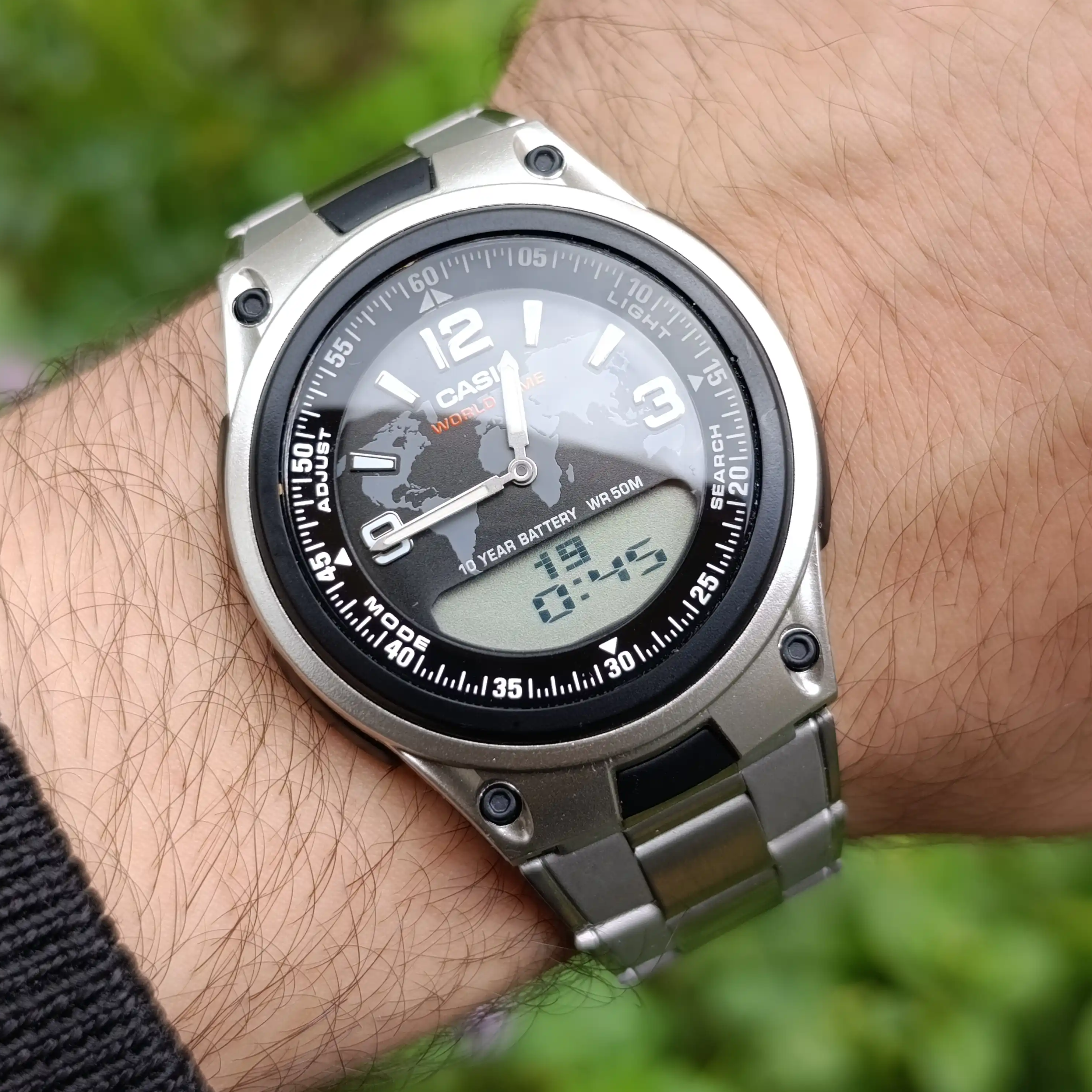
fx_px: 999
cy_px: 444
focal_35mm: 28
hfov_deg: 57.3
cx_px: 540
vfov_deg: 56.9
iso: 64
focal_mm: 6.14
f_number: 1.6
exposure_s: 1/120
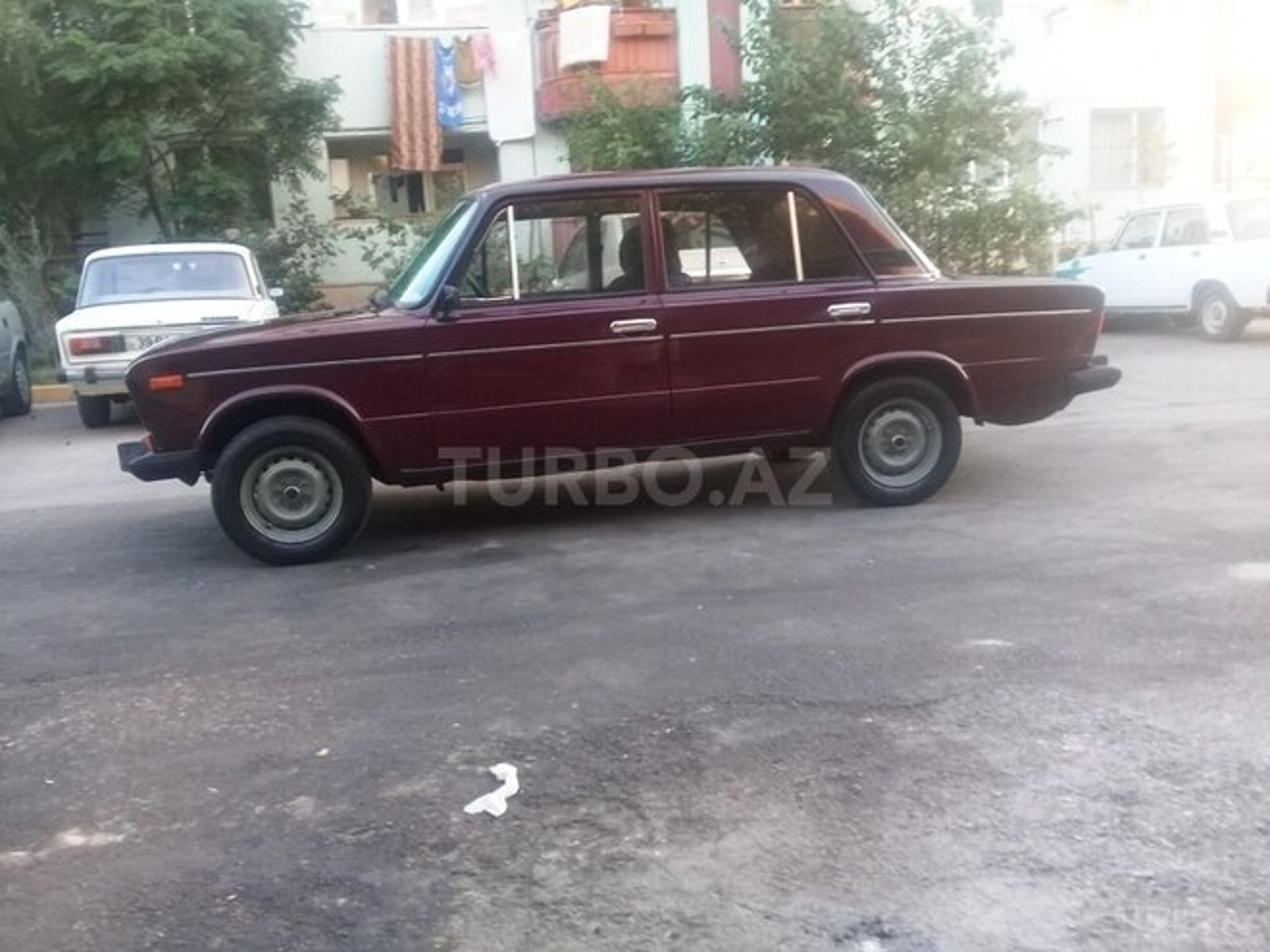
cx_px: 635
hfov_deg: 58.4
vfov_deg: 45.4
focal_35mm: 31
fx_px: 1137
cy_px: 476
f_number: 2.2
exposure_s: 1/33
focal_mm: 3.3
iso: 80
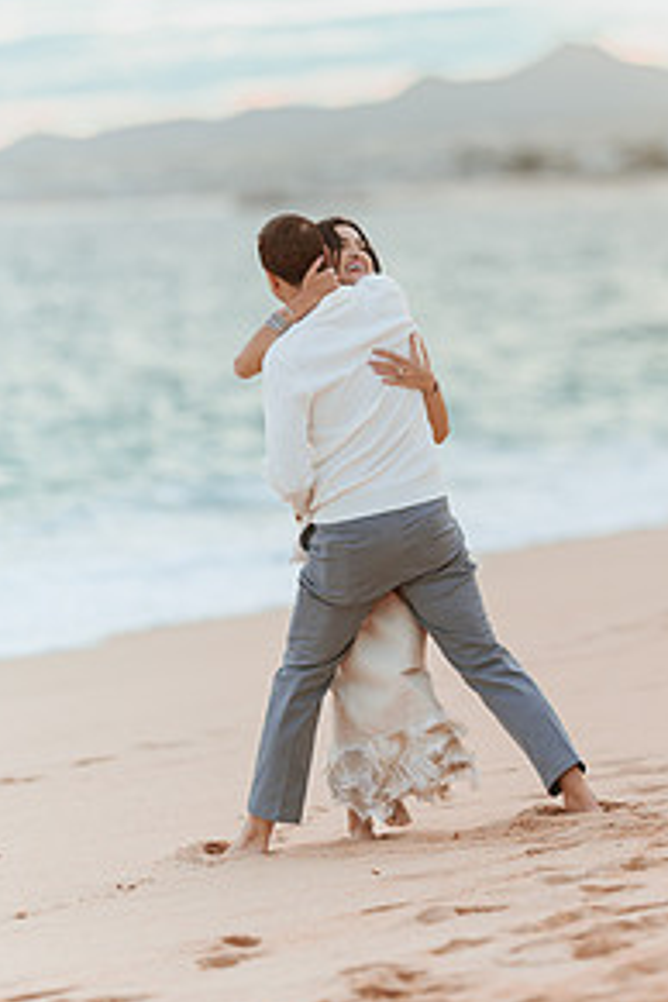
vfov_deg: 9.8
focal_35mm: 209
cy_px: 341
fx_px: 5817
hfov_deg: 6.6
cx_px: 475
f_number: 1.8
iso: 320
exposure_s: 1/5000
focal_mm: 135
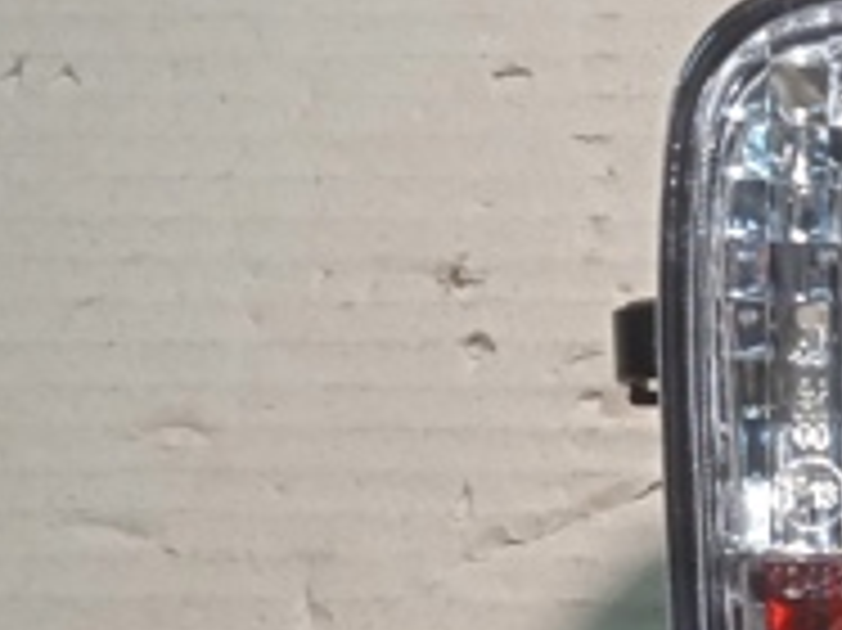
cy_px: 608
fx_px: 2334
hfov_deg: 19.4
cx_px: 973
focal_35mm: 96
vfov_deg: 15.2
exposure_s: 1/33.3
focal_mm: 3.43
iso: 389
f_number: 2.2
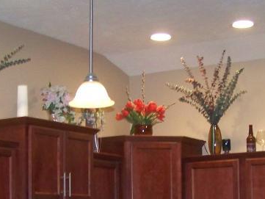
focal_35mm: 102
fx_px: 781
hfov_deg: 19.2
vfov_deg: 14.0
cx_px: 145
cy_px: 246
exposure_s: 1/30
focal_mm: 5.85
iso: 200
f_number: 2.8
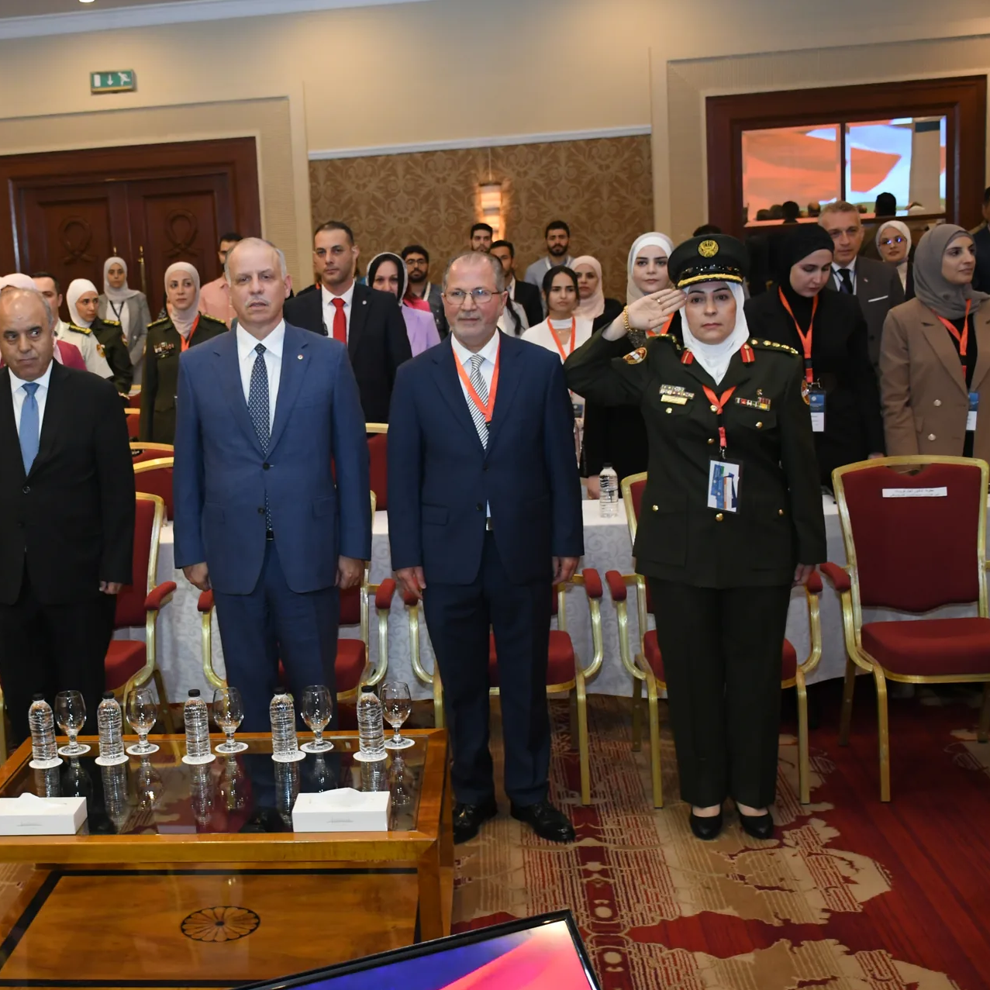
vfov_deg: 36.8
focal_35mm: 46
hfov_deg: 36.0
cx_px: 262
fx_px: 1488
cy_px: 495
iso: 2000
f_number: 3.8
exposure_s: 1/100
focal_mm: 24
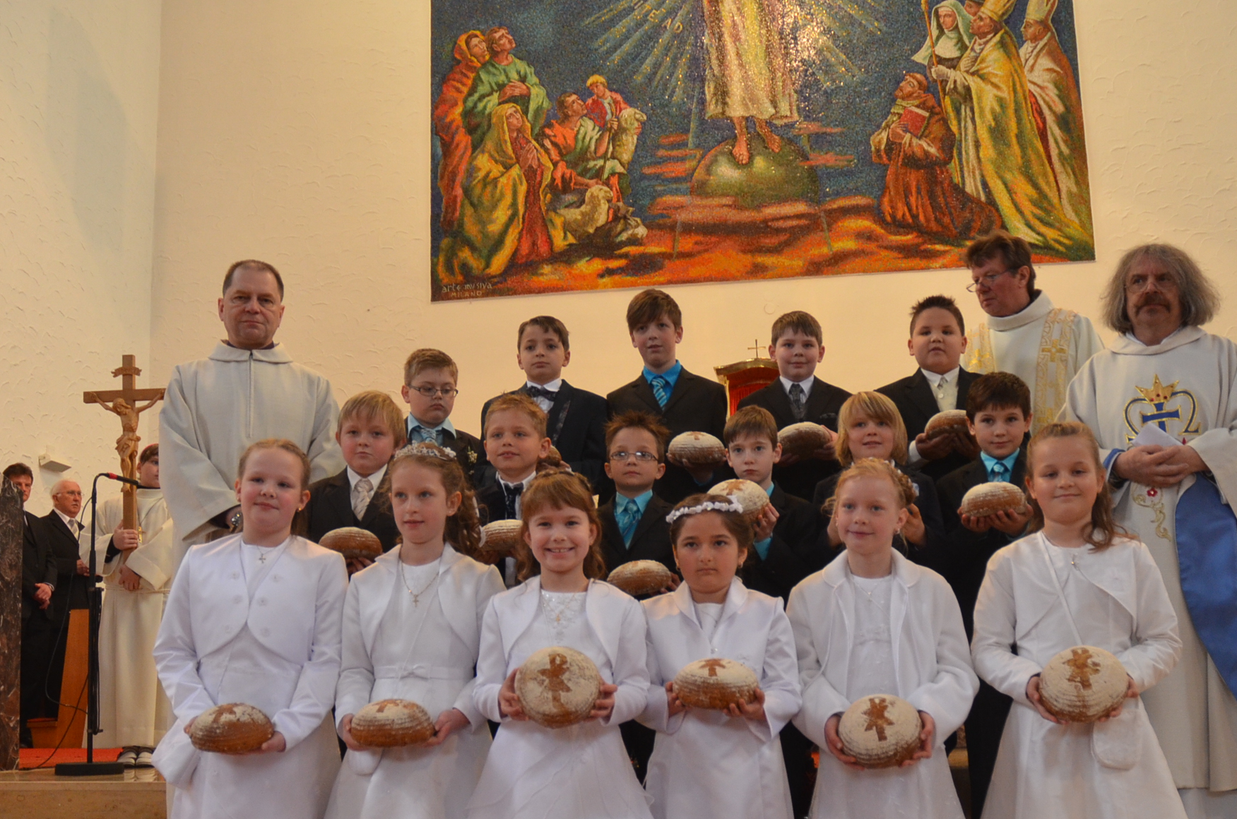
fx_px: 1303
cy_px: 534
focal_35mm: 38
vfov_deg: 34.6
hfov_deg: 50.8
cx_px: 646
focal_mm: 18
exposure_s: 1/60
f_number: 4
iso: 800
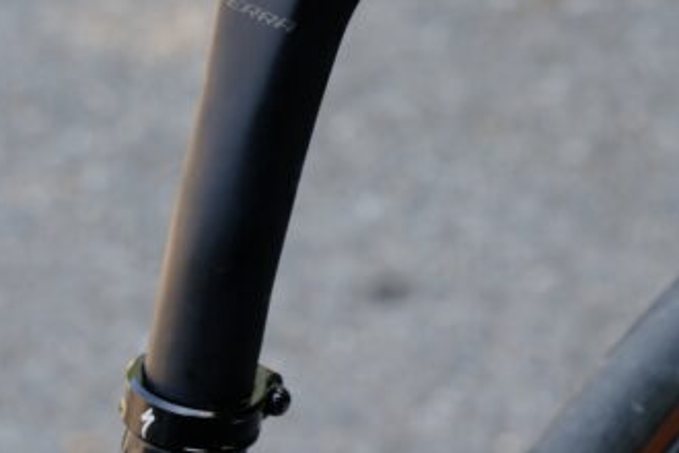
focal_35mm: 239
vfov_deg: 5.7
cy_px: -141
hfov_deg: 8.6
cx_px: 385
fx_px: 4507
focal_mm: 51.6
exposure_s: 1/80
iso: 160
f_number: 5
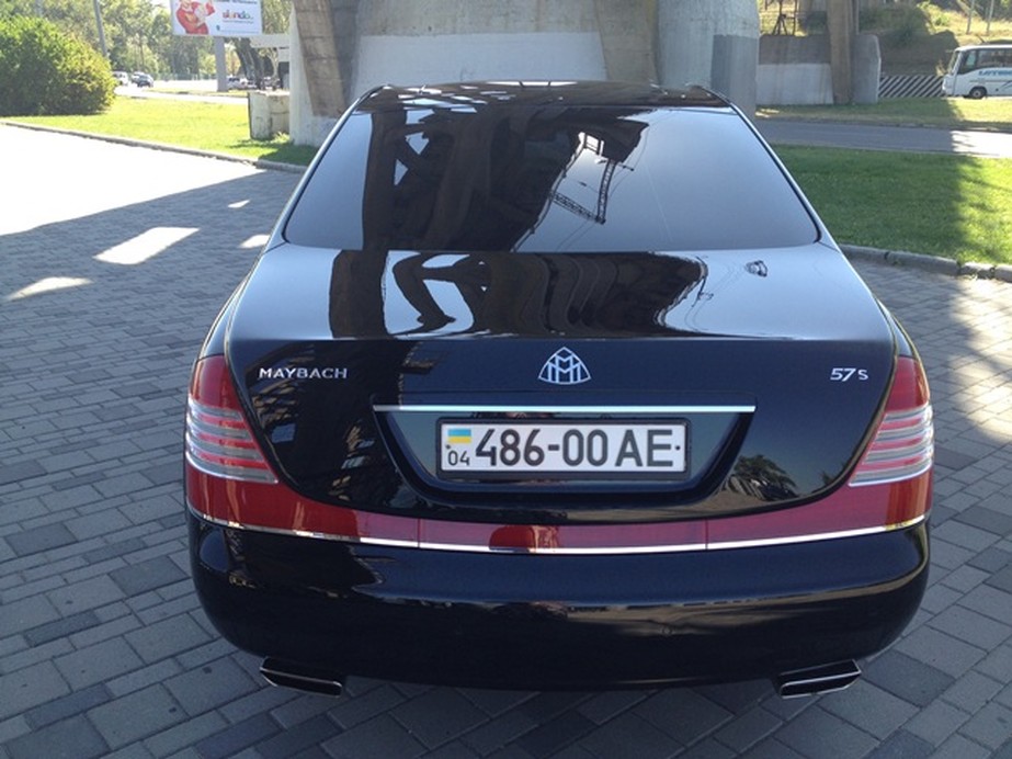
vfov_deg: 40.7
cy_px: 380
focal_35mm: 35
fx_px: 1023
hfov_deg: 52.6
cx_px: 506
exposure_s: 1/282
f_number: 2.4
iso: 50
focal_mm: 4.28
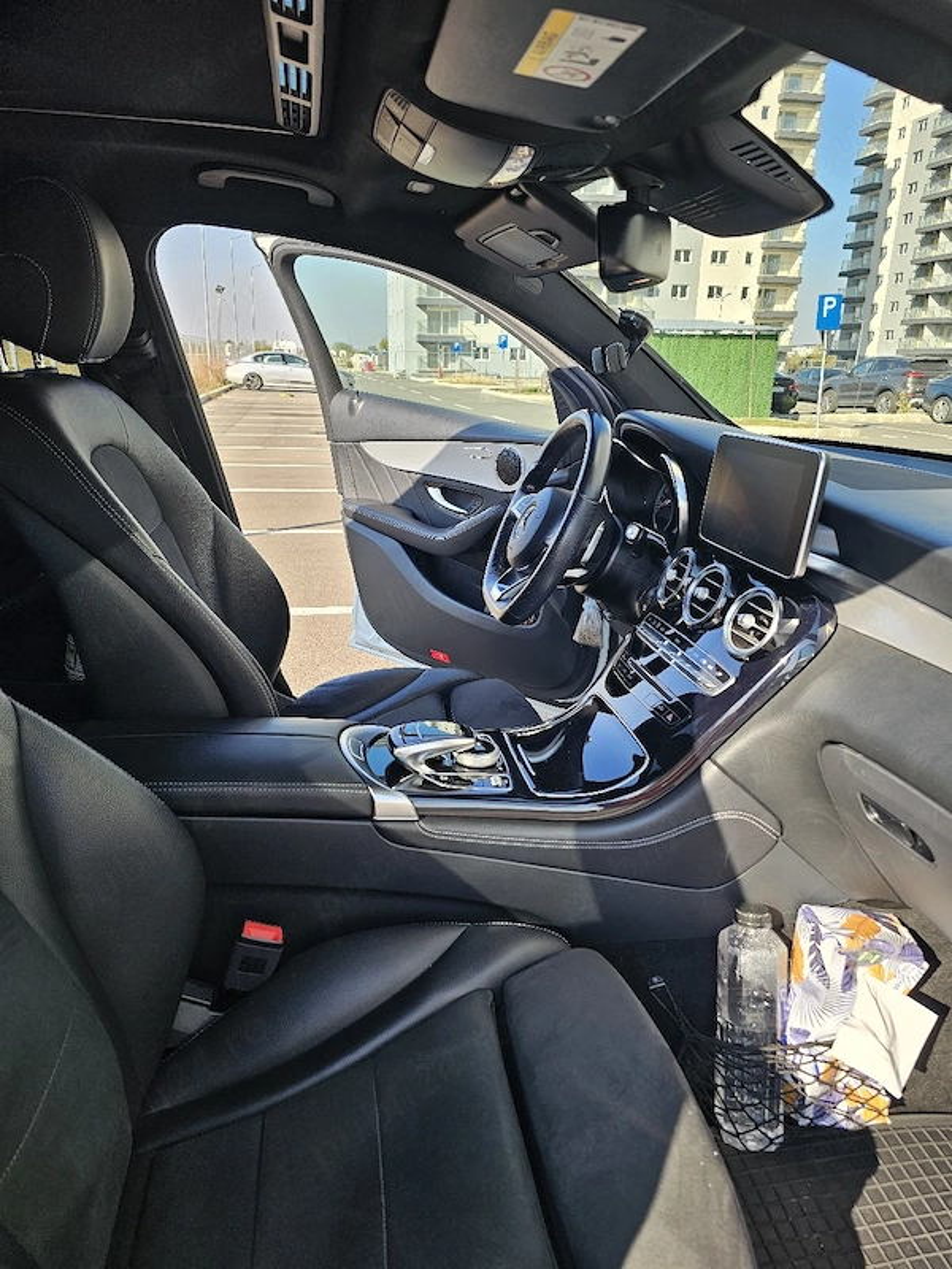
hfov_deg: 58.9
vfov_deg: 73.9
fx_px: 843
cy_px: 634
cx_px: 476
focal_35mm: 23
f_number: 1.7
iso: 16
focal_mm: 6.3
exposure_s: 1/182
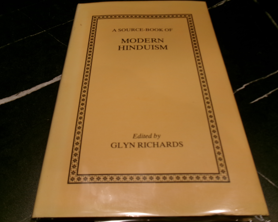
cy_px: 110
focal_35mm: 30
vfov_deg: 48.5
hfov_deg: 58.7
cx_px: 130
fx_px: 247
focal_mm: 5.1
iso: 100
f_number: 3.9
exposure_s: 1/56
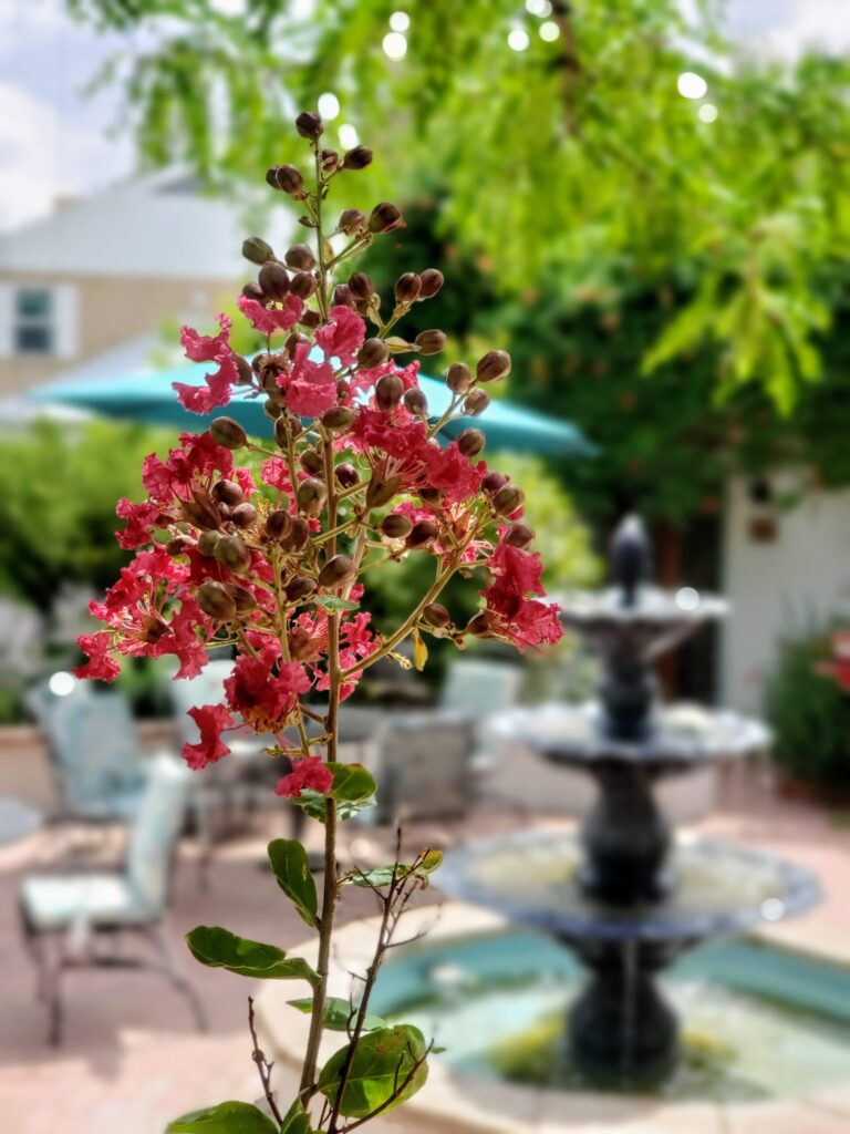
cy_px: 567
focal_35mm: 52
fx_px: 1702
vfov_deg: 36.8
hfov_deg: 28.0
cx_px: 425
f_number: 2.4
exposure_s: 1/198
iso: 50
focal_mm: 6
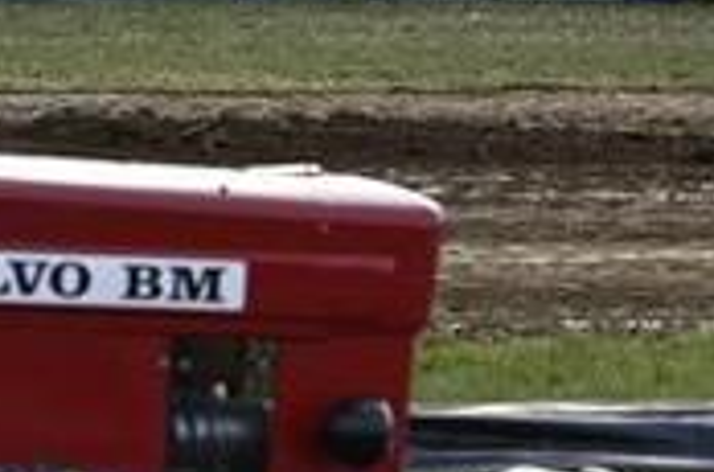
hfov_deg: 2.7
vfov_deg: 1.8
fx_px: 15250
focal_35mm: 771
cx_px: 492
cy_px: 174
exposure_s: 1/500
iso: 320
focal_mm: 135
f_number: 5.6
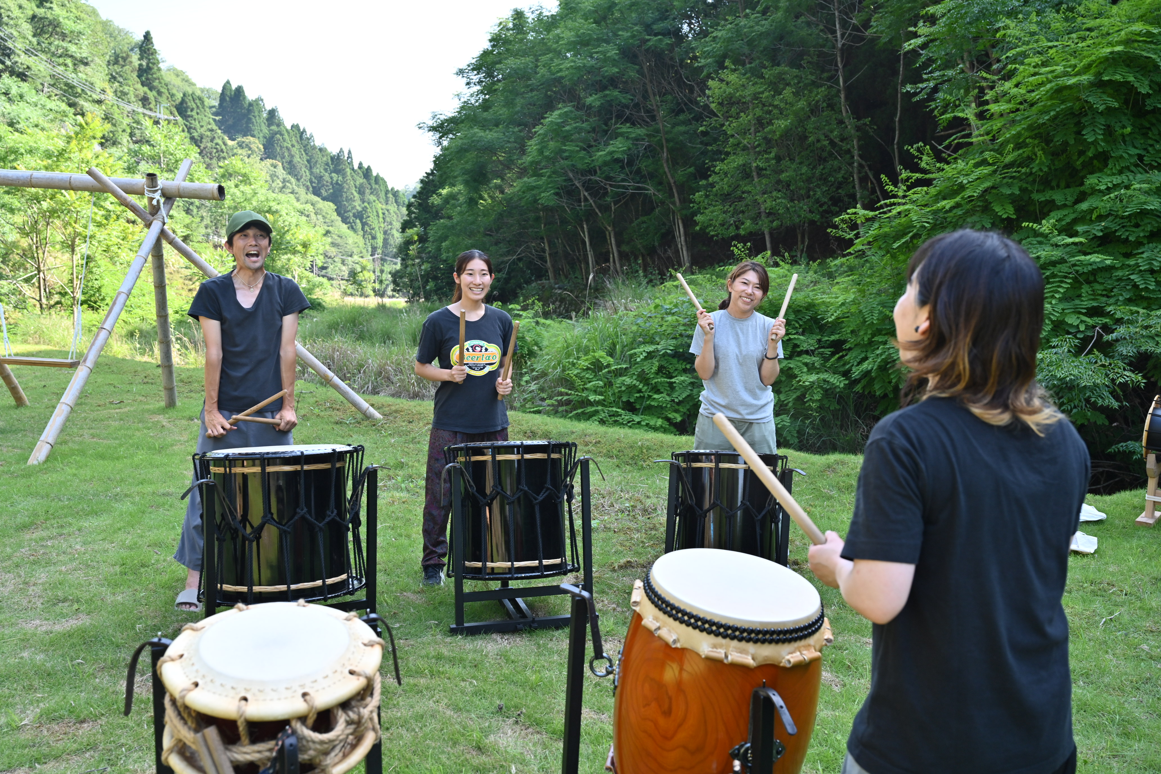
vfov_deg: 41.1
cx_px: 580
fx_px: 1032
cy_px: 387
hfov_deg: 58.7
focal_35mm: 32
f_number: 5
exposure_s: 1/250
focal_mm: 32
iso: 200
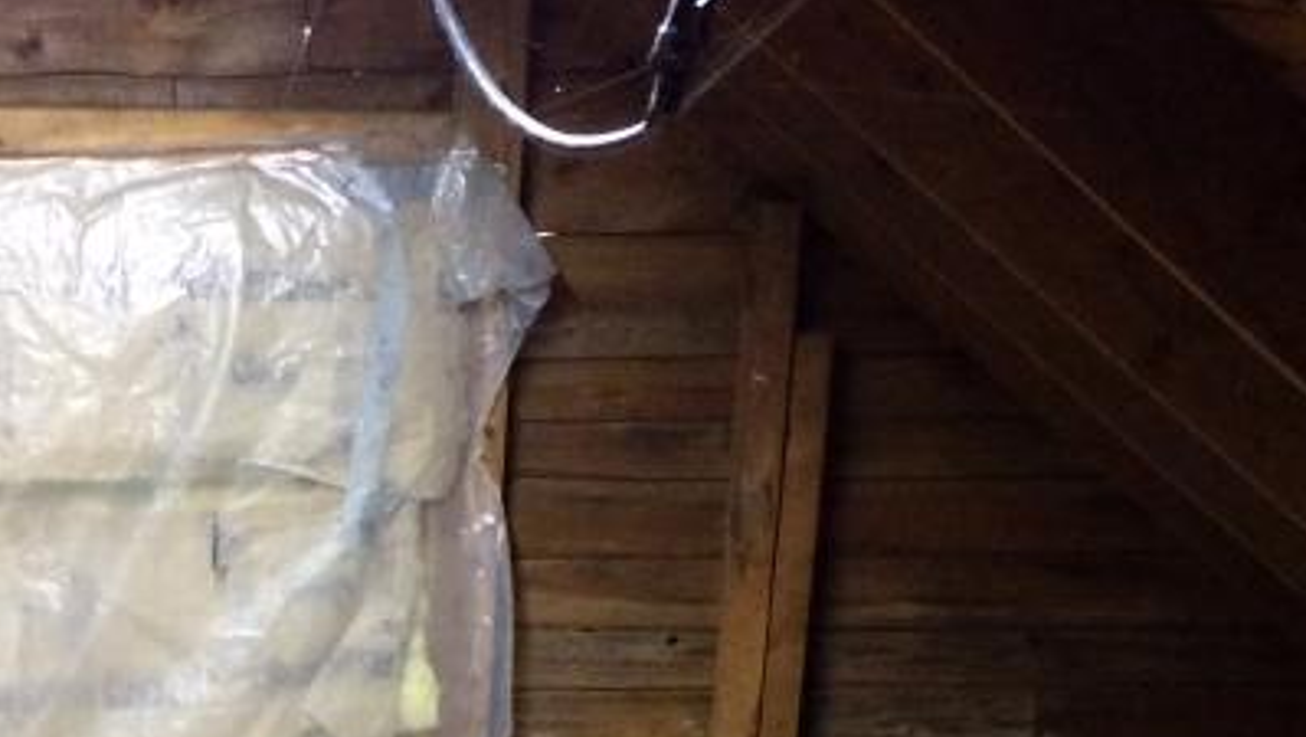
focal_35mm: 81
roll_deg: -0.1
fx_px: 2807
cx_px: 154
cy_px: 825
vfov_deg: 14.6
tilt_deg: -17.1
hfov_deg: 25.5
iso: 250
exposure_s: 1/24
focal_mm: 4.15
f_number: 2.2
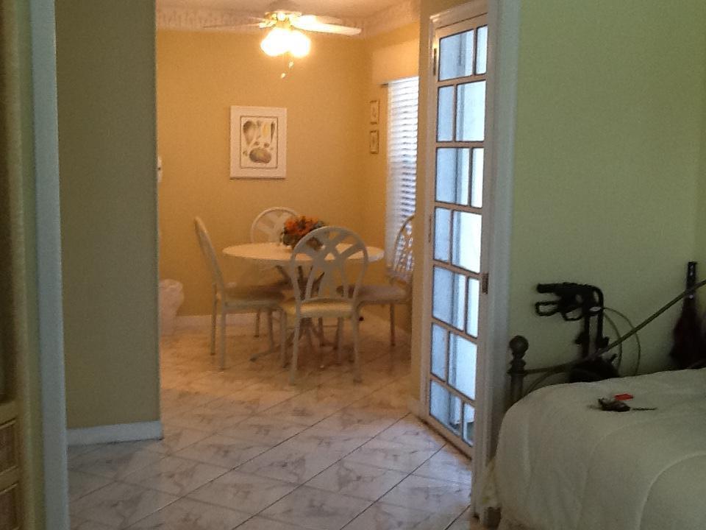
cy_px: 265
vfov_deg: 32.9
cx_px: 353
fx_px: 897
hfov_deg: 42.9
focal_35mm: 44
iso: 100
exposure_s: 1/30
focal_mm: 2.03
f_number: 2.4
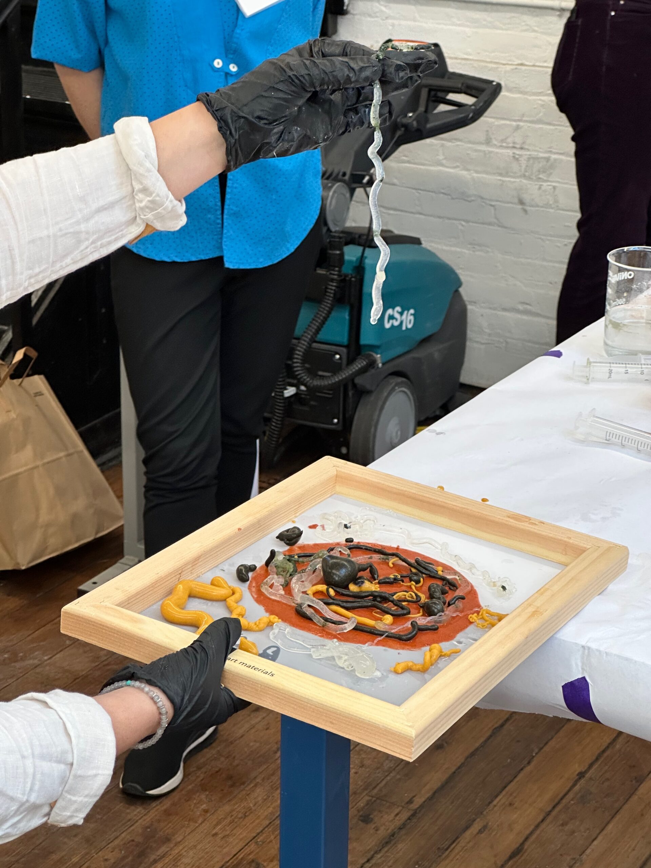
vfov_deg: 25.3
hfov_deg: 19.1
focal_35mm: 77
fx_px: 1931
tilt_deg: -20.8
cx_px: 326
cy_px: 434
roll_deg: -1.4
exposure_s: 1/100
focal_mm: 9
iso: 200
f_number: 2.8
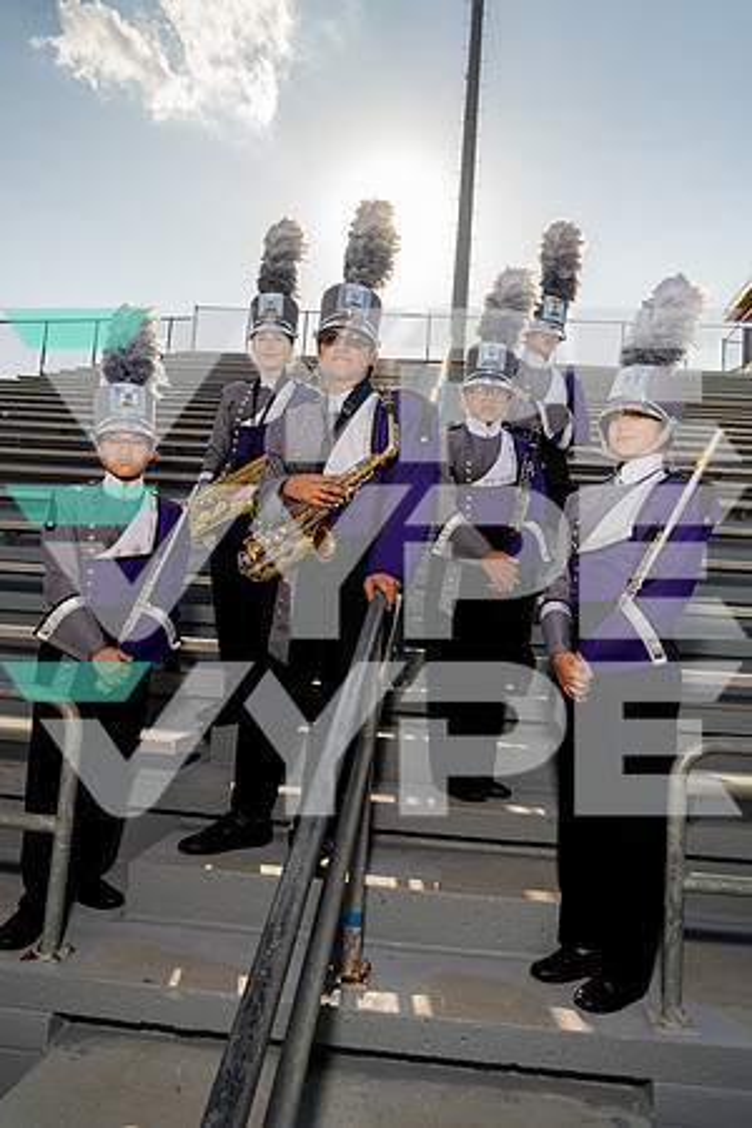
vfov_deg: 73.7
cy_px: 564
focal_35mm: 24
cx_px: 376
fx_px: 752
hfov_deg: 53.1
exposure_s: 1/250
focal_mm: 24
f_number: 8
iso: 100
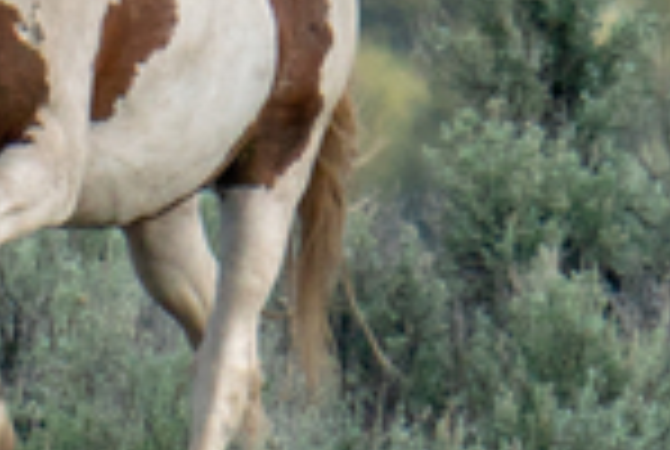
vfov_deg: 0.5
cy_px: 101
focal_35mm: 3022
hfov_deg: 0.7
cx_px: -211
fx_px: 56355
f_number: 9
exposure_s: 1/800
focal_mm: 806
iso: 320
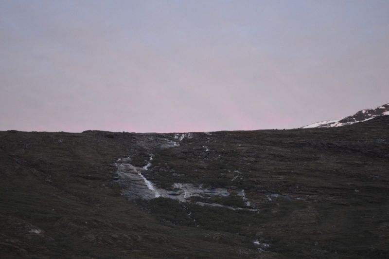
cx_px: 194
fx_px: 745
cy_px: 130
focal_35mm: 69
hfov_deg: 29.3
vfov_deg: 19.7
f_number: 5.3
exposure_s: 1/60
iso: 2800
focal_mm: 46
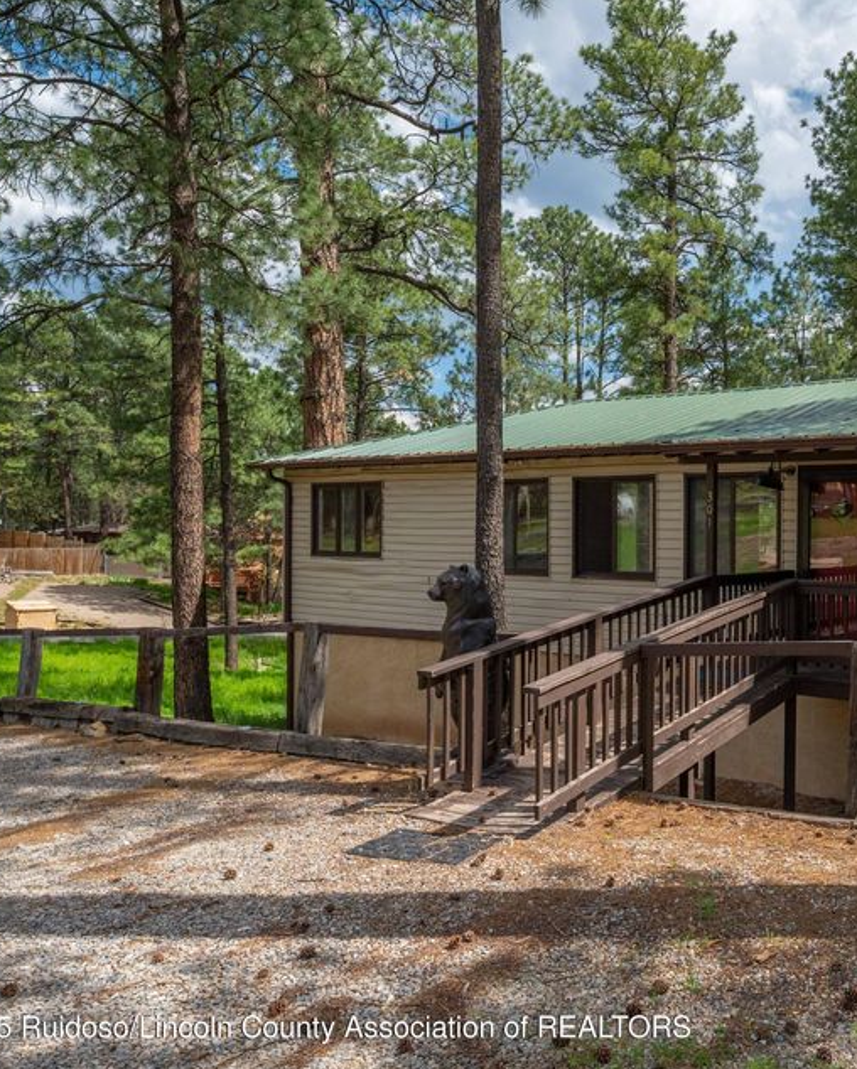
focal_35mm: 27
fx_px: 855
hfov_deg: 48.9
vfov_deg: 64.0
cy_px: 536
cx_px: 731
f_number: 8
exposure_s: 1/1250
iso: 400
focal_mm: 19
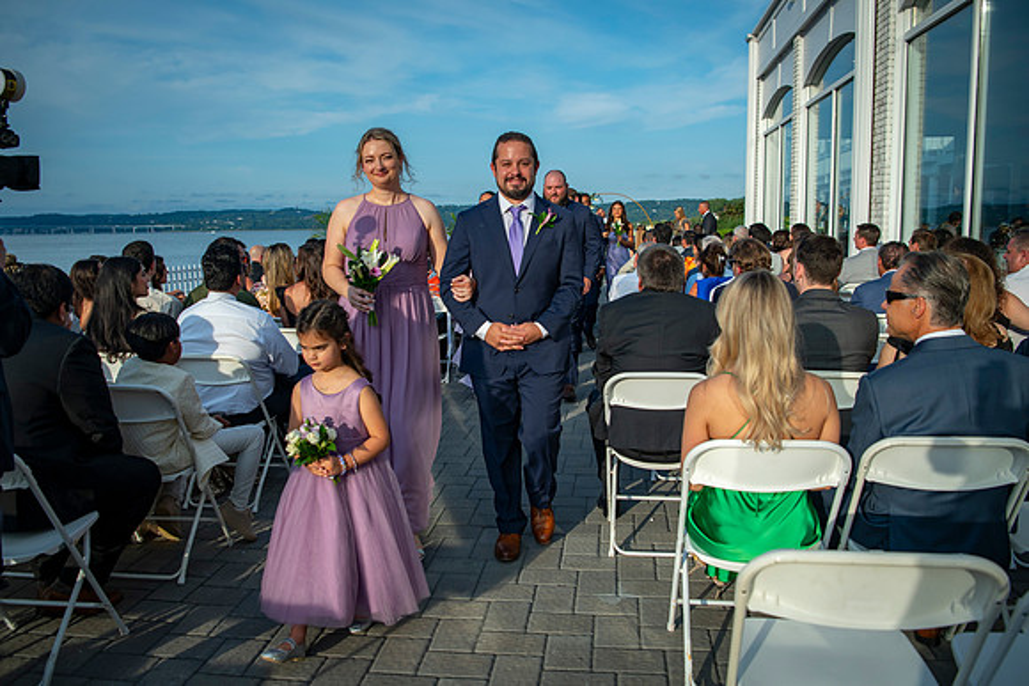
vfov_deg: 43.9
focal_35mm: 30
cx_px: 508
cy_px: 331
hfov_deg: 62.2
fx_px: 852
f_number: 4
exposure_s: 1/3200
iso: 400
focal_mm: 27
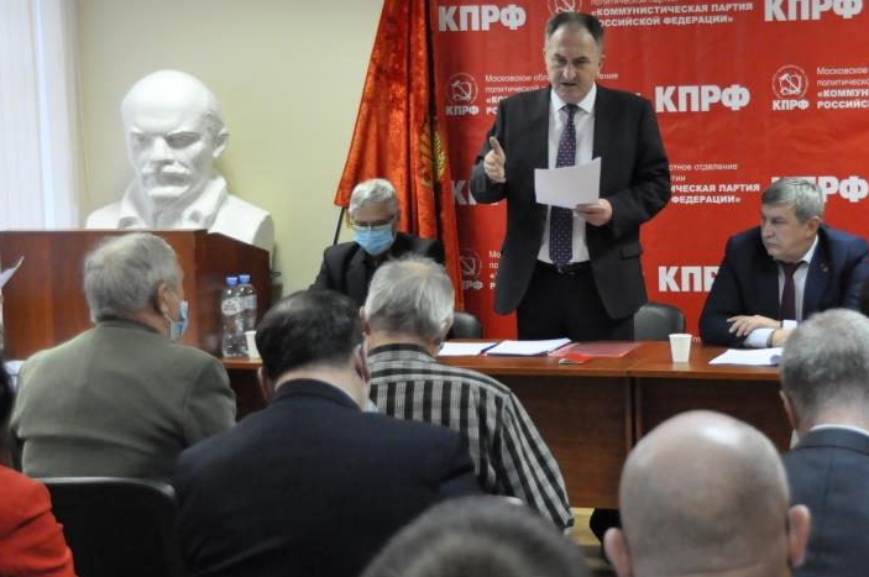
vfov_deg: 16.4
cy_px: 235
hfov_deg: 24.3
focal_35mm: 83
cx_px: 618
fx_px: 2001
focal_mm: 38
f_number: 4.5
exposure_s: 1/80
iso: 3200
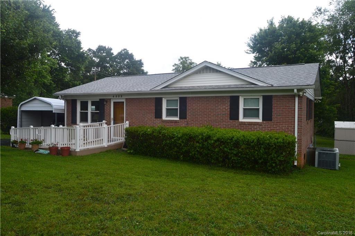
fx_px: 266
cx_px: 178
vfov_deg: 47.8
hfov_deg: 67.4
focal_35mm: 27
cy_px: 118
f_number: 10
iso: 400
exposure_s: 1/200
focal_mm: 18
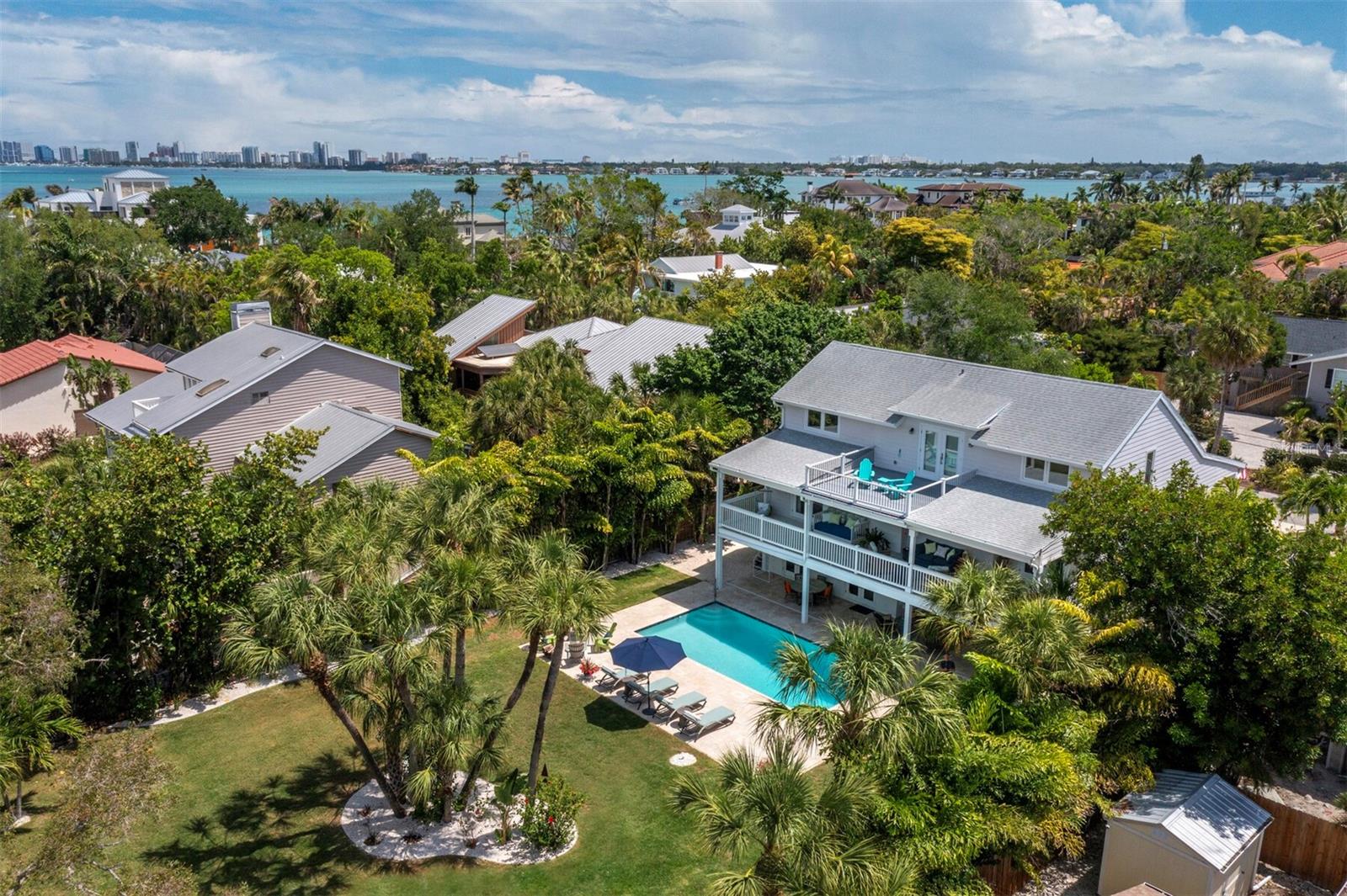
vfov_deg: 46.4
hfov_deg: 65.5
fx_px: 1047
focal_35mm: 28
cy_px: 448
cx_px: 674
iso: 100
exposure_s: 1/800
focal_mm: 10.26
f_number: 7.1
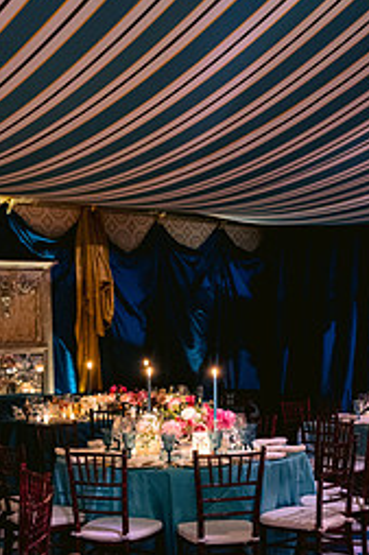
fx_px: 954
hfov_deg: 21.8
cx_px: 116
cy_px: 426
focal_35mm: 62
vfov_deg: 31.7
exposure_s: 1/40
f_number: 2.8
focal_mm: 35
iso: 1600
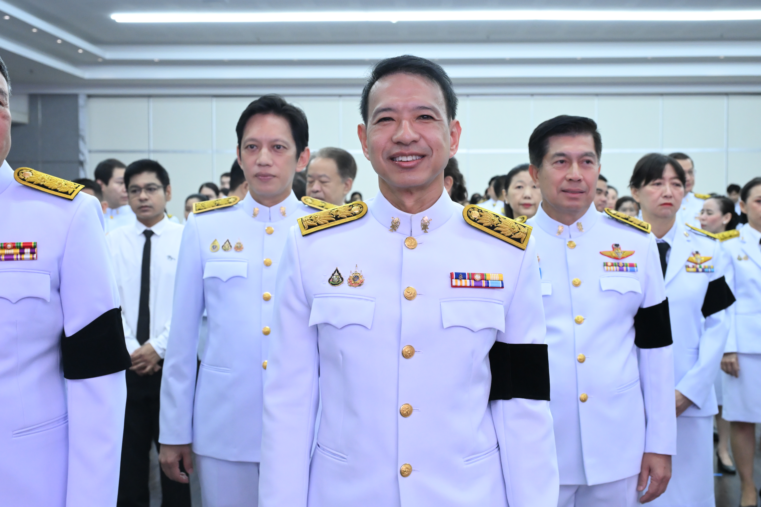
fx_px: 972
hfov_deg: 42.7
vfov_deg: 29.2
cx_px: 380
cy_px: 254
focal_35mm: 46
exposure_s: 1/200
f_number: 7.1
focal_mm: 46
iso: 6400
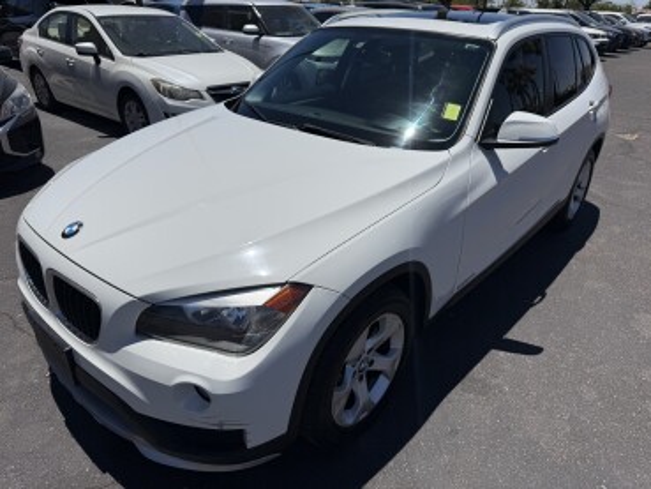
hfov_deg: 71.6
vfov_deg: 56.8
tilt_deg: -27.0
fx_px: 451
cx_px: 326
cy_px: 244
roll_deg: -3.0
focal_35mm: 24
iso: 80
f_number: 1.78
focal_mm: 6.76
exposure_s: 1/14286
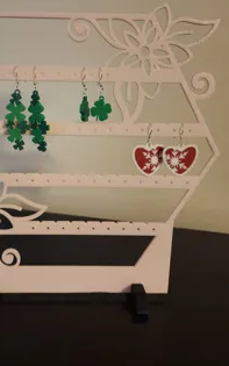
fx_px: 309
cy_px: 146
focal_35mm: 31
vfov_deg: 60.7
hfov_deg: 39.9
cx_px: 67
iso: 500
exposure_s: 1/24
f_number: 1.8
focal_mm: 6.4
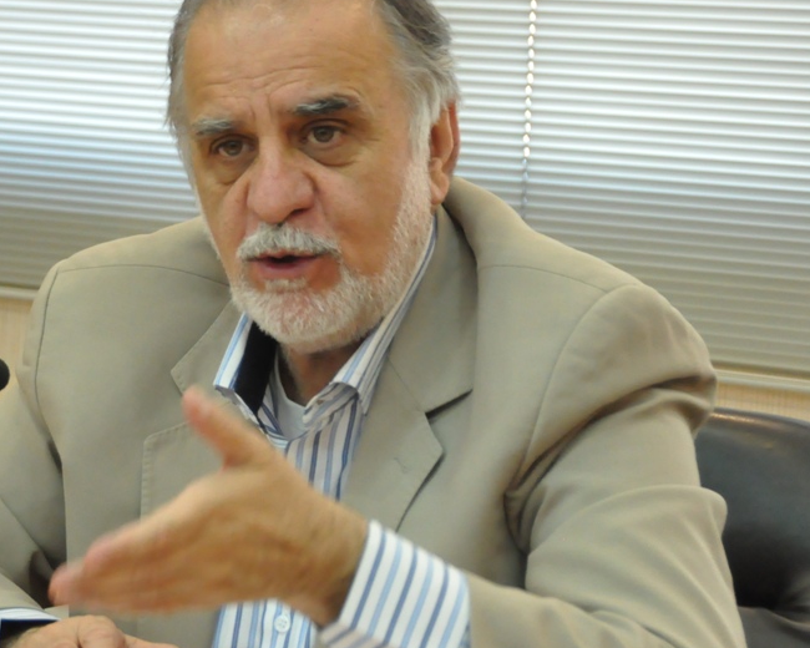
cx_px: 174
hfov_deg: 15.4
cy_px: 307
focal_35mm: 124
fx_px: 2973
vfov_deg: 12.4
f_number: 5
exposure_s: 1/60
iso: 2500
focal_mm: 56
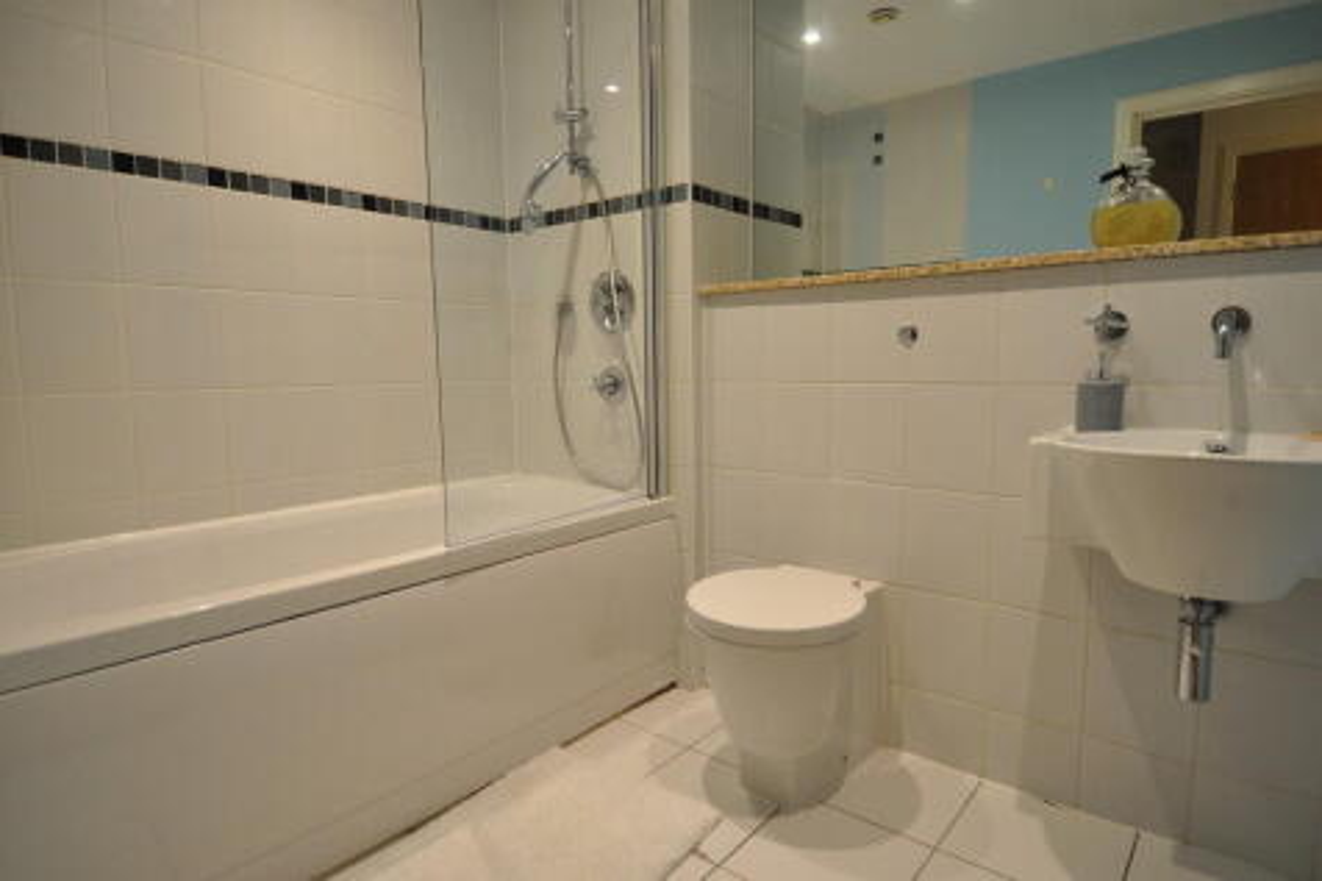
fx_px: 716
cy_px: 440
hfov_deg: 85.4
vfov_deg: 63.2
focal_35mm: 20
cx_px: 661
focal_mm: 13
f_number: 4
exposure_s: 1/60
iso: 640
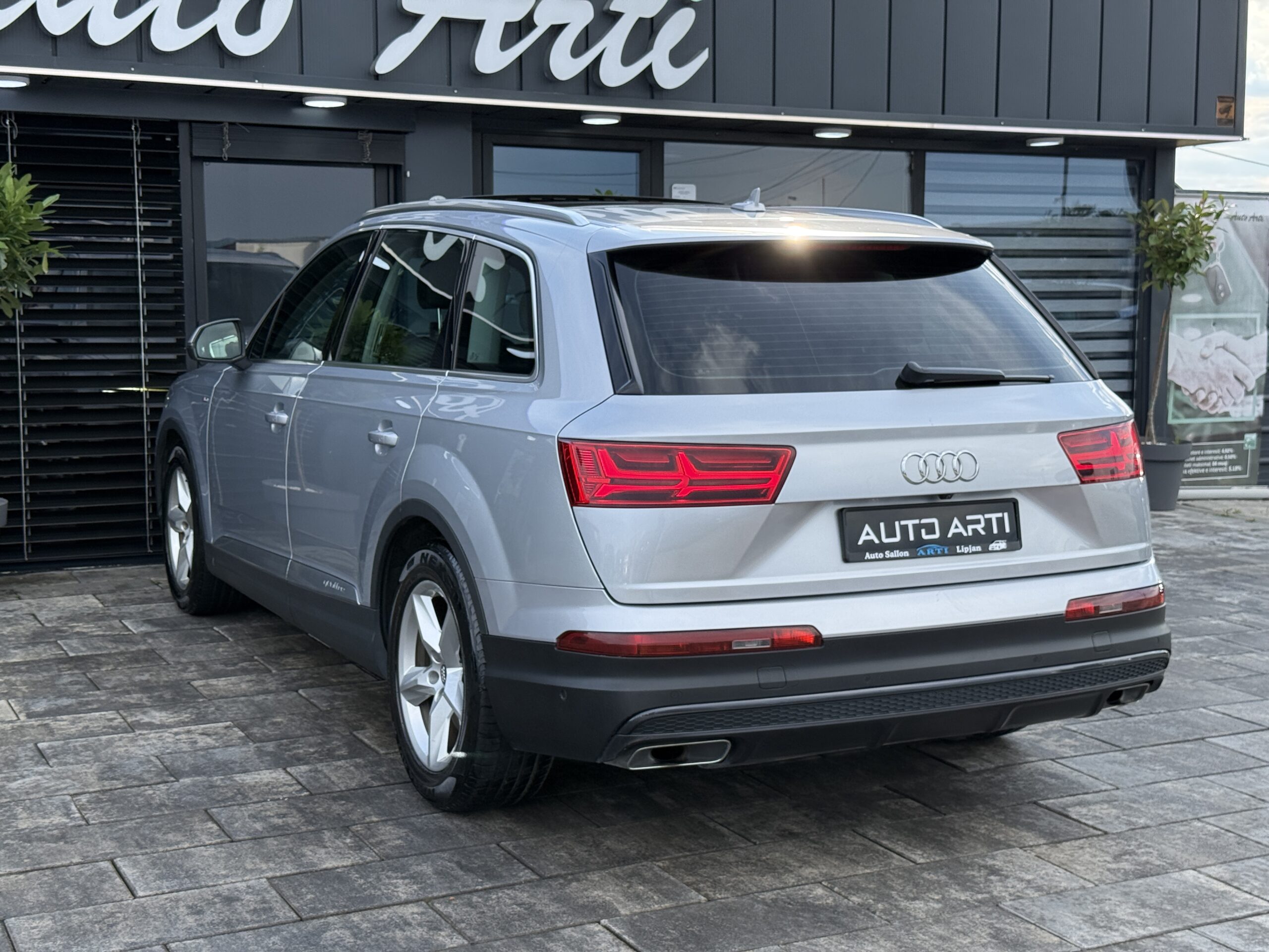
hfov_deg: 39.7
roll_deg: +0.0
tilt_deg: -5.8
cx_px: 634
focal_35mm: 48
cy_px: 476
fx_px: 1760
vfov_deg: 30.3
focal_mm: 6.76
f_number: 1.78
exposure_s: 1/1678
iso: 80
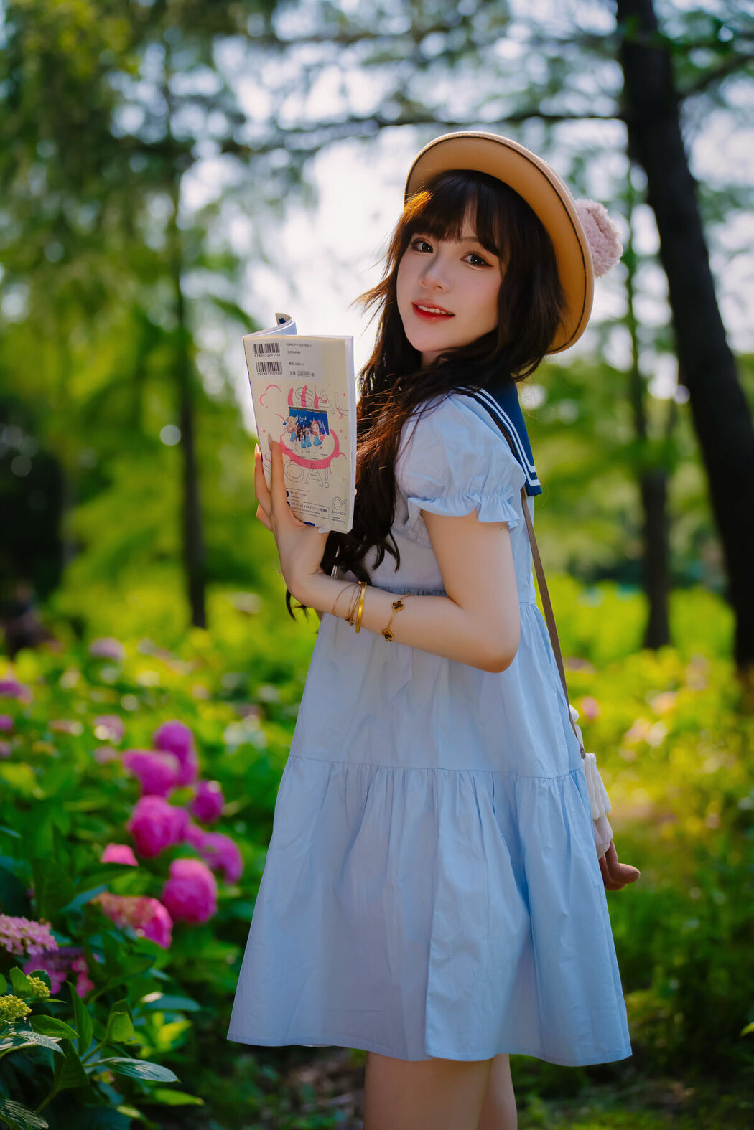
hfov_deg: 20.0
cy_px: 565
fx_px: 2136
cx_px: 377
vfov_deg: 29.7
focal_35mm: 68
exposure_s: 1/1000
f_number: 2.8
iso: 100
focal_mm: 68
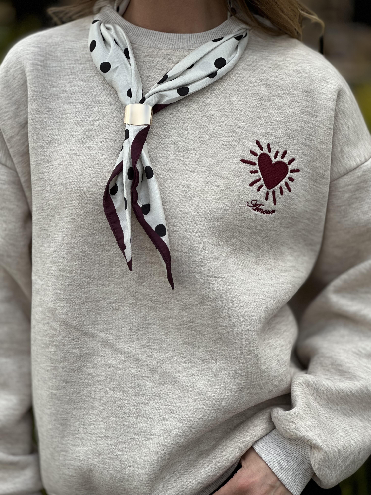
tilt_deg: -14.2
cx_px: 186
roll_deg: +3.5
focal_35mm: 77
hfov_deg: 19.1
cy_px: 248
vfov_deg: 25.3
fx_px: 1100
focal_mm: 9
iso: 25
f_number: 2.8
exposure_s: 1/121
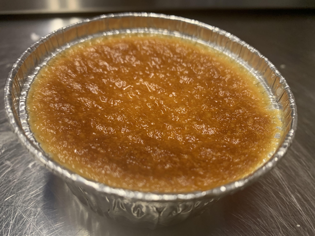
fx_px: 237
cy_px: 118
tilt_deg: -44.9
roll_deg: -8.7
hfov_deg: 67.3
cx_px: 158
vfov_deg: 53.1
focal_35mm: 26
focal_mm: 4.25
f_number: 1.8
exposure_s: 1/60
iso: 200
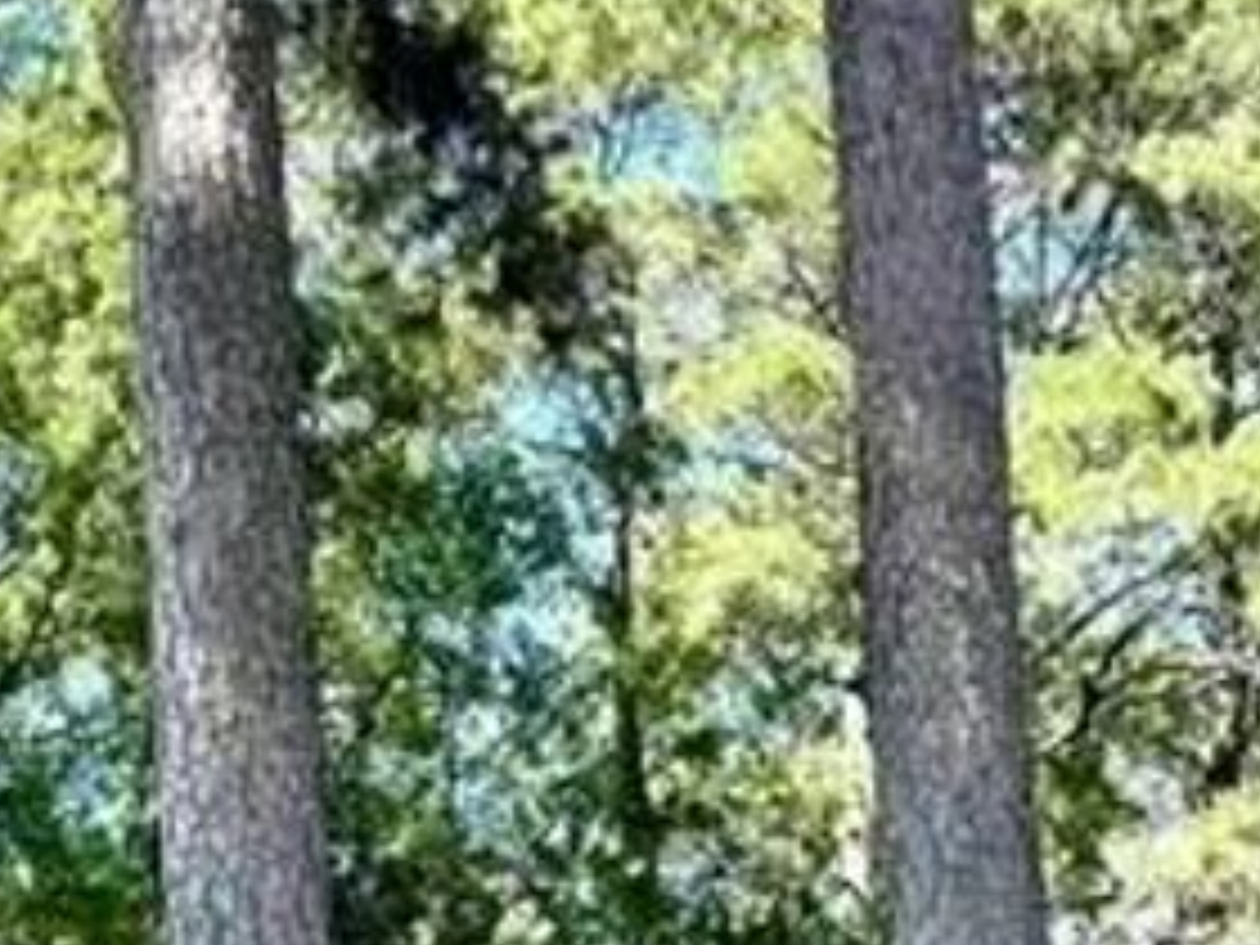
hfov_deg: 20.0
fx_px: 3458
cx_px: 0
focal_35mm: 95
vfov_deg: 14.1
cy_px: 1620
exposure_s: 1/703
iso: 32
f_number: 1.6
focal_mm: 4.2
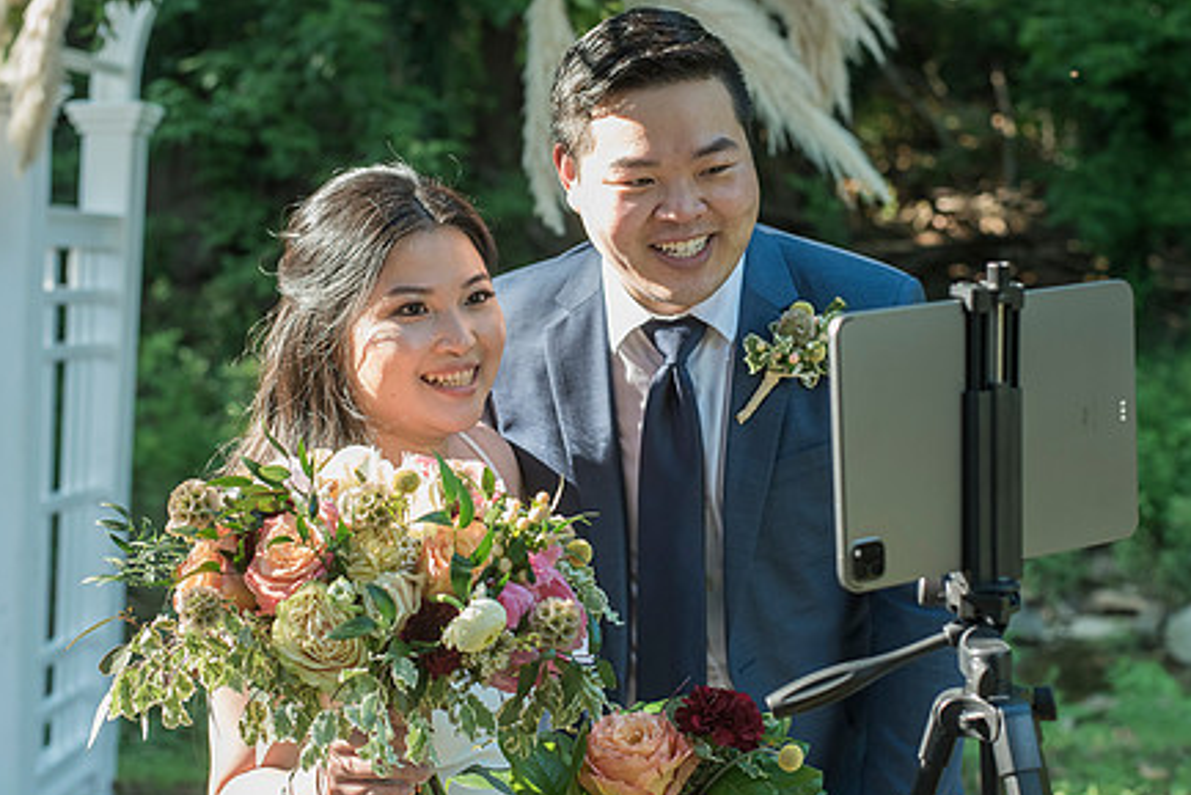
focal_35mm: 67
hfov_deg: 30.1
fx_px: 2217
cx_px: 630
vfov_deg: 20.3
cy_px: 309
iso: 1000
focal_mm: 50
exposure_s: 1/500
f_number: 4
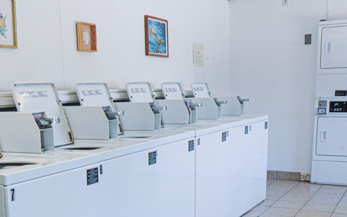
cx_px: 106
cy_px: 216
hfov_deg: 39.6
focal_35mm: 50
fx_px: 473
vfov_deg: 24.7
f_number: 16
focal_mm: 16
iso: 100
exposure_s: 1/5
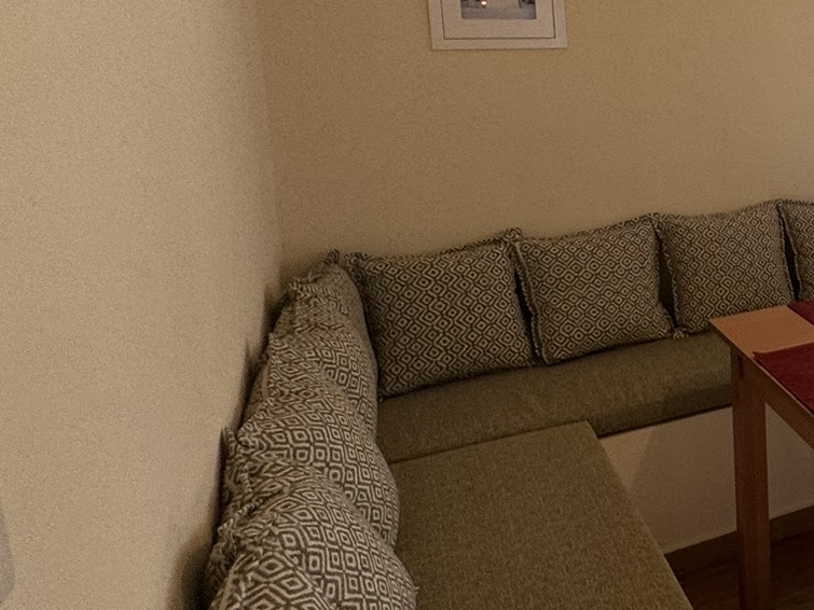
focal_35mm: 38
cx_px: 1033
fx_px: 893
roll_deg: -1.2
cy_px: 142
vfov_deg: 36.7
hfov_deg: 35.4
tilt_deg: -7.4
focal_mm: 2.22
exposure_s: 1/99
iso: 125
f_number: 2.2
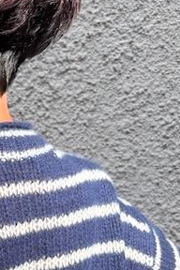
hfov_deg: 13.9
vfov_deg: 21.2
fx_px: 690
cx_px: -97
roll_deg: +0.4
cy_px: 285
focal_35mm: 92
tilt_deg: -11.4
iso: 50
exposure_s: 1/581
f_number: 1.6
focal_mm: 5.96
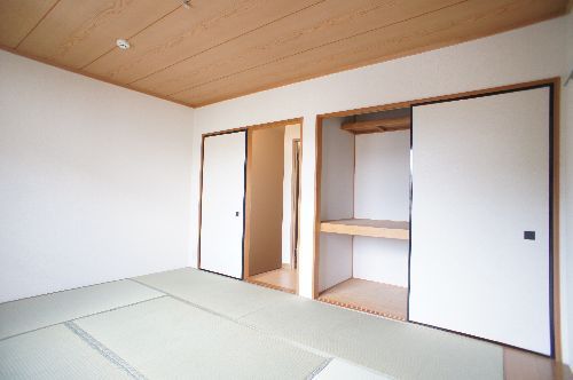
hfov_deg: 73.8
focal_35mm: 24
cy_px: 190
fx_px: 382
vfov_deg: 53.0
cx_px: 286
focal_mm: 16
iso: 500
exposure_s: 1/60
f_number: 3.2
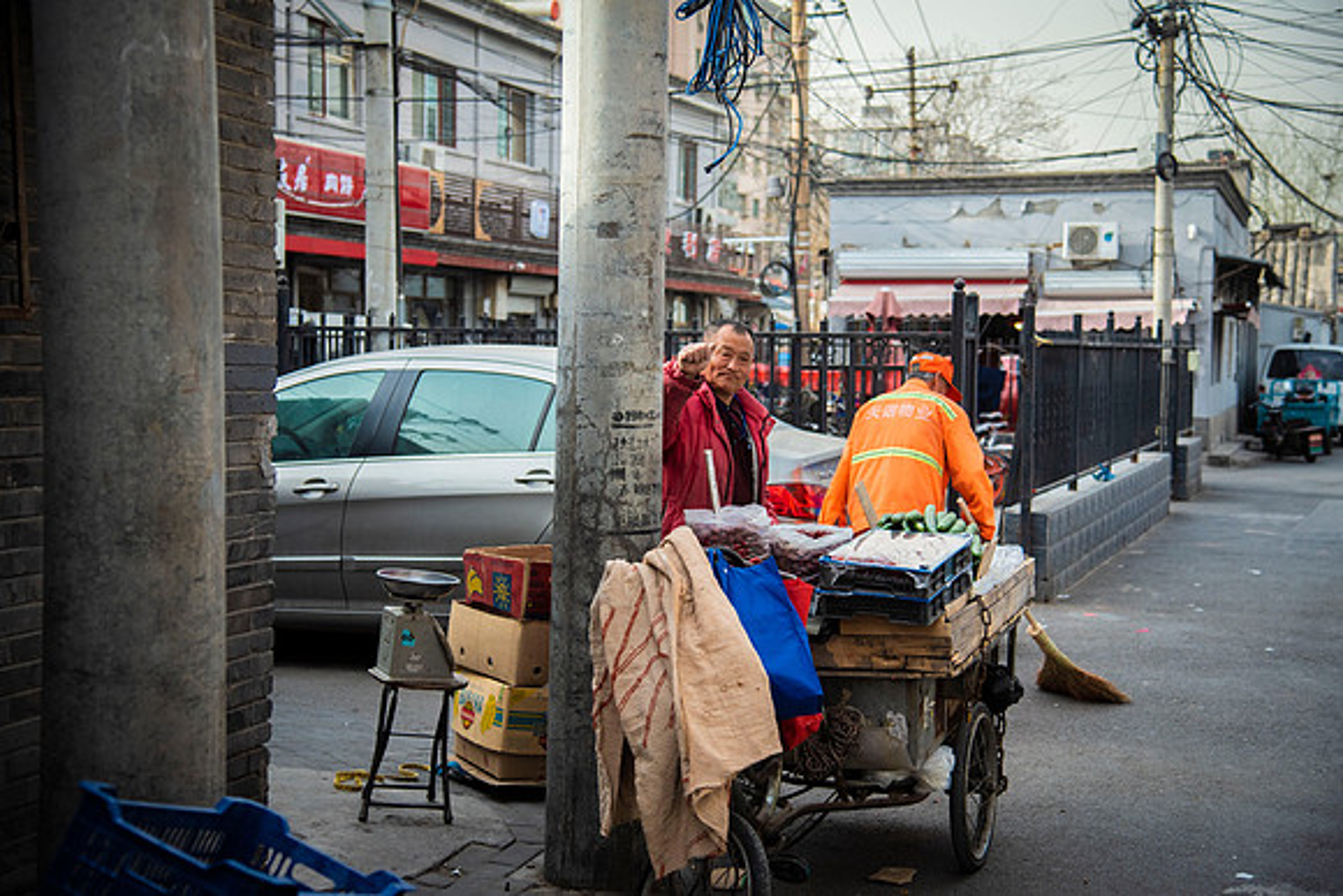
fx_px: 1940
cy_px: 448
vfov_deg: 26.0
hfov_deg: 38.2
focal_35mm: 52
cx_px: 672
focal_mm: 52
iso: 500
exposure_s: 1/1600
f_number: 4
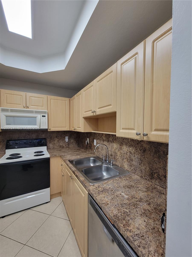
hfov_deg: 89.9
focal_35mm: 13
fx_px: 96
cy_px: 128
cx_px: 96
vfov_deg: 106.2
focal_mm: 2.2
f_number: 2.2
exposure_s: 1/60
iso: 200
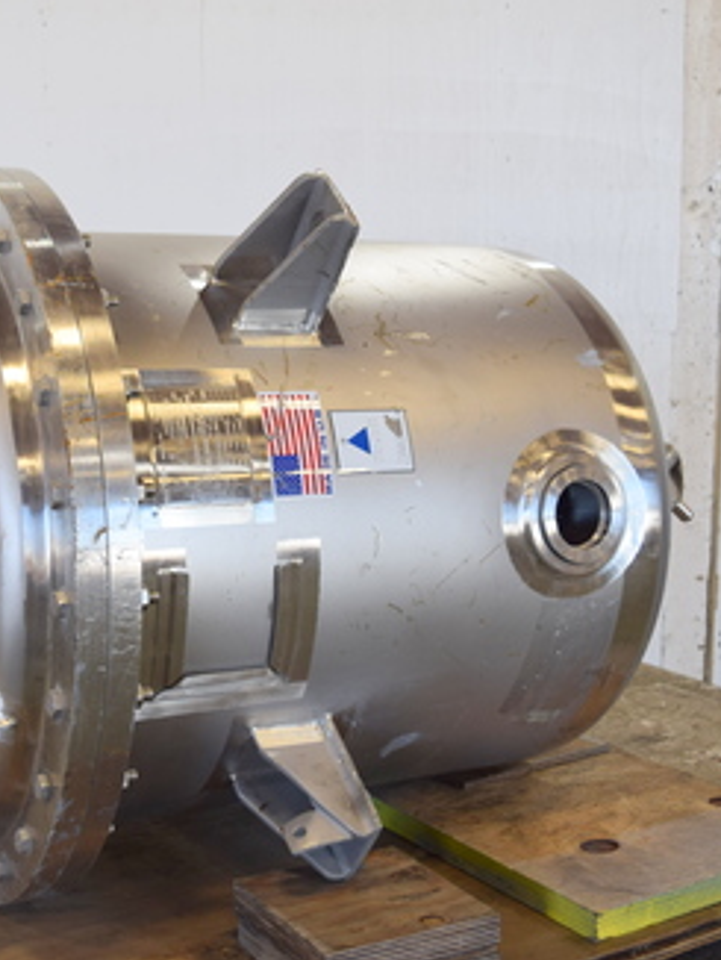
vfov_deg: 36.1
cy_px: 487
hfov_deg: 27.4
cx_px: 227
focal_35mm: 53
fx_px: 1470
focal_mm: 24
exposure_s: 1/100
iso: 400
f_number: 5
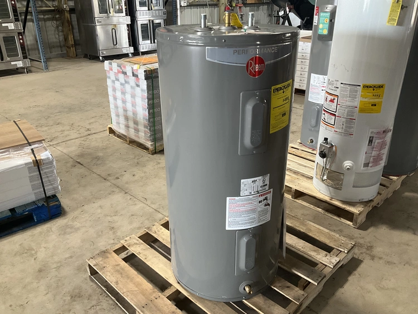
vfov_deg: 48.3
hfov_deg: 61.6
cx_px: 209
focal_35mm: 29
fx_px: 350
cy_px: 157
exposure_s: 1/60
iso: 100
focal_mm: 3
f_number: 1.8
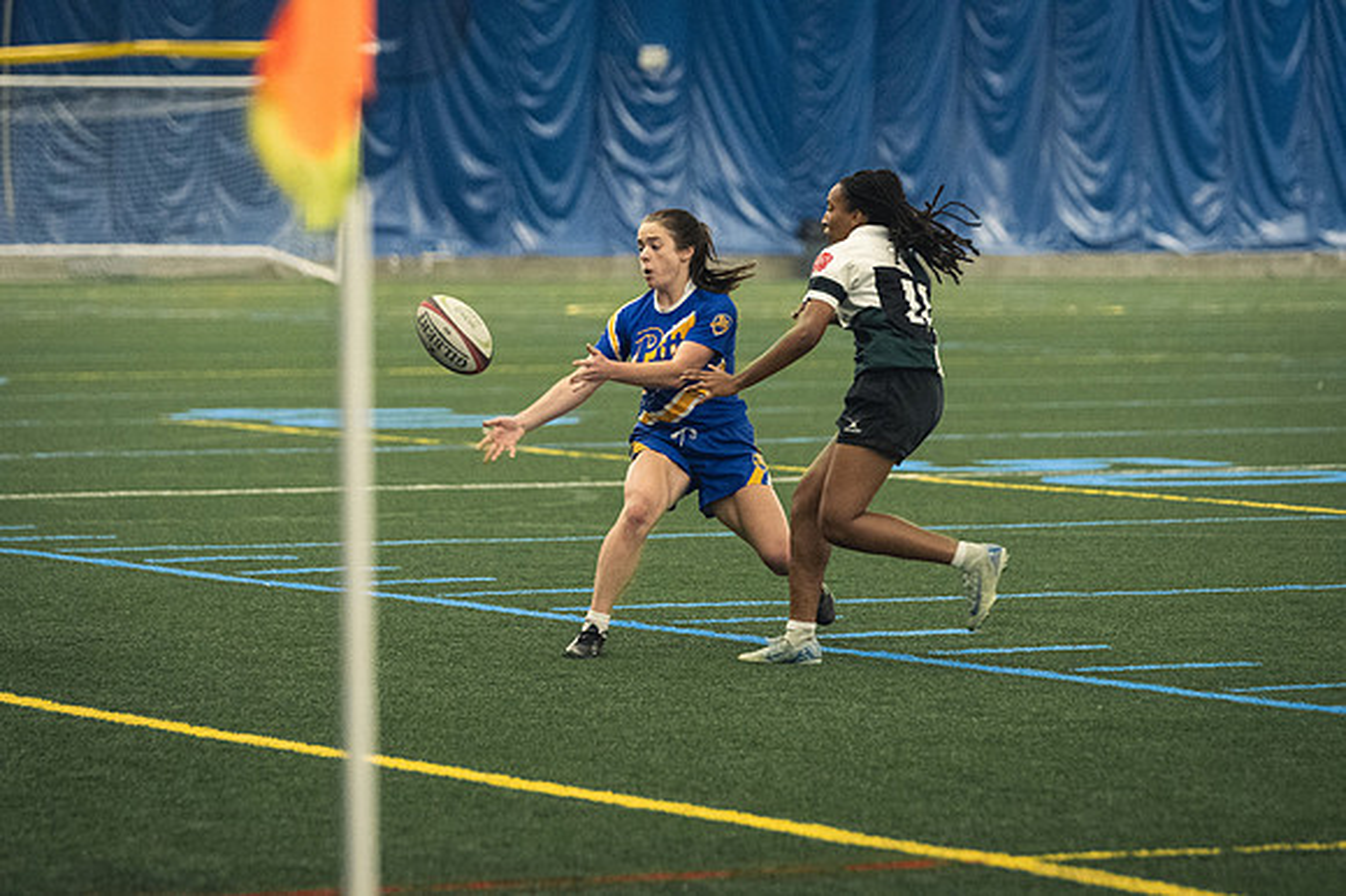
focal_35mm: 202
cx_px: 673
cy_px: 448
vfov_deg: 6.8
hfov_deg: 10.2
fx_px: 7548
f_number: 2.8
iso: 8000
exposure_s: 1/500
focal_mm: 135
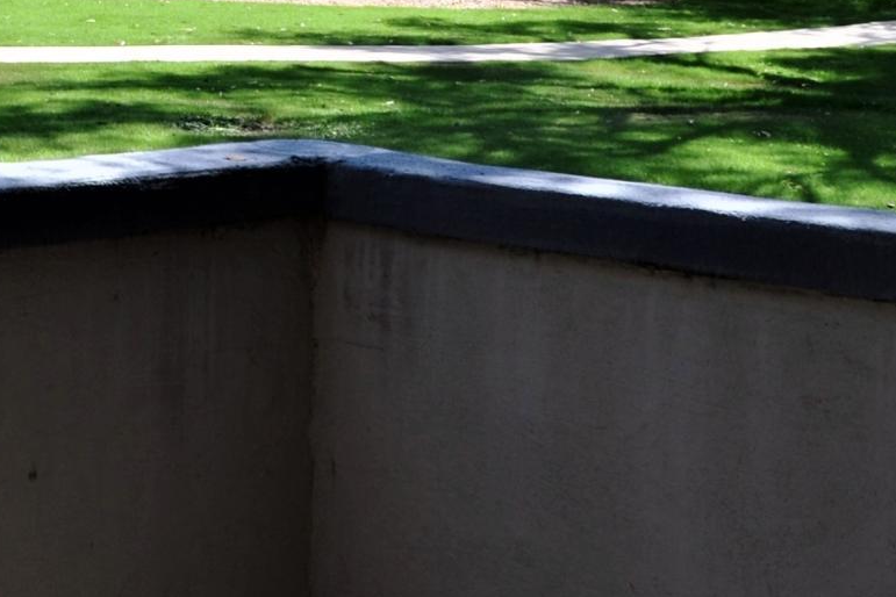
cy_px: -180
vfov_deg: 12.6
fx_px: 2613
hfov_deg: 17.4
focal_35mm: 105
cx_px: -467
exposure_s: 1/200
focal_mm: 18
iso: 100
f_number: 7.1
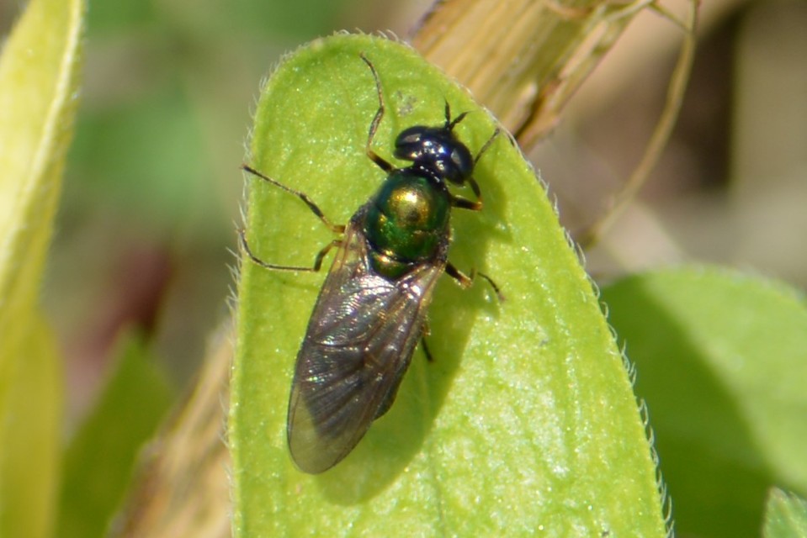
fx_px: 10090
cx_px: 404
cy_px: 269
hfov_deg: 4.6
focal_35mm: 450
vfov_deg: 3.1
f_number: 8
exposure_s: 1/250
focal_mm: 300
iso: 100
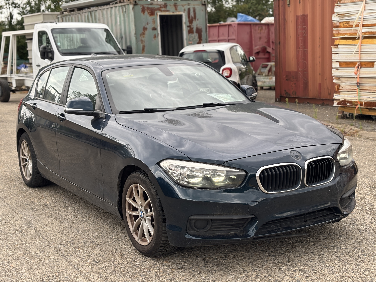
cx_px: 188
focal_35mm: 52
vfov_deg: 28.0
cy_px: 141
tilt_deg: -10.4
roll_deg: +2.8
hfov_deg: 36.8
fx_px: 565
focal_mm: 5.96
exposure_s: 1/481
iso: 32
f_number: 1.6
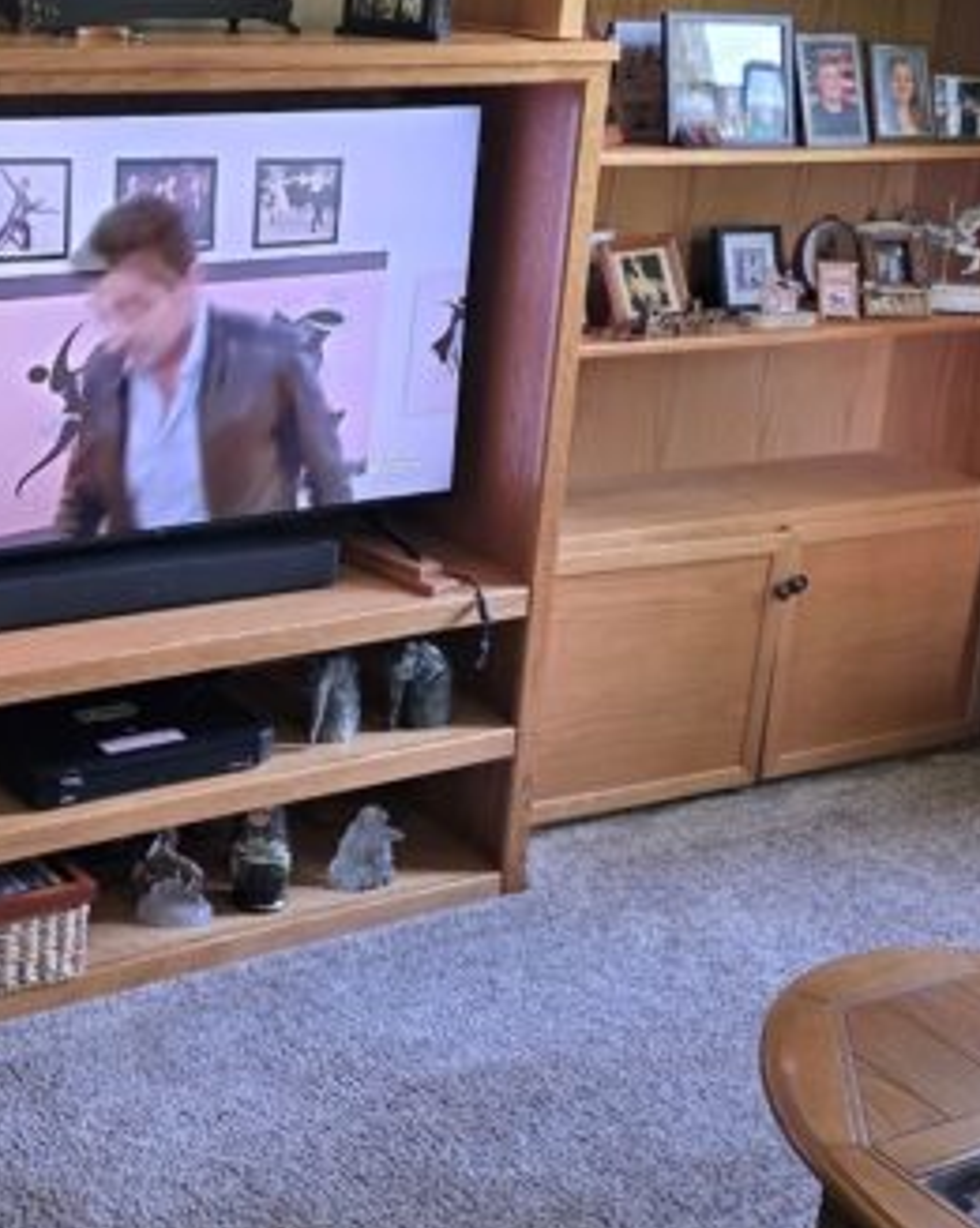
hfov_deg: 26.5
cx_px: 75
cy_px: 413
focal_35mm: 55
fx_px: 1997
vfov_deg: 33.9
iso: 640
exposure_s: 1/120
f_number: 1.7
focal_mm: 6.3
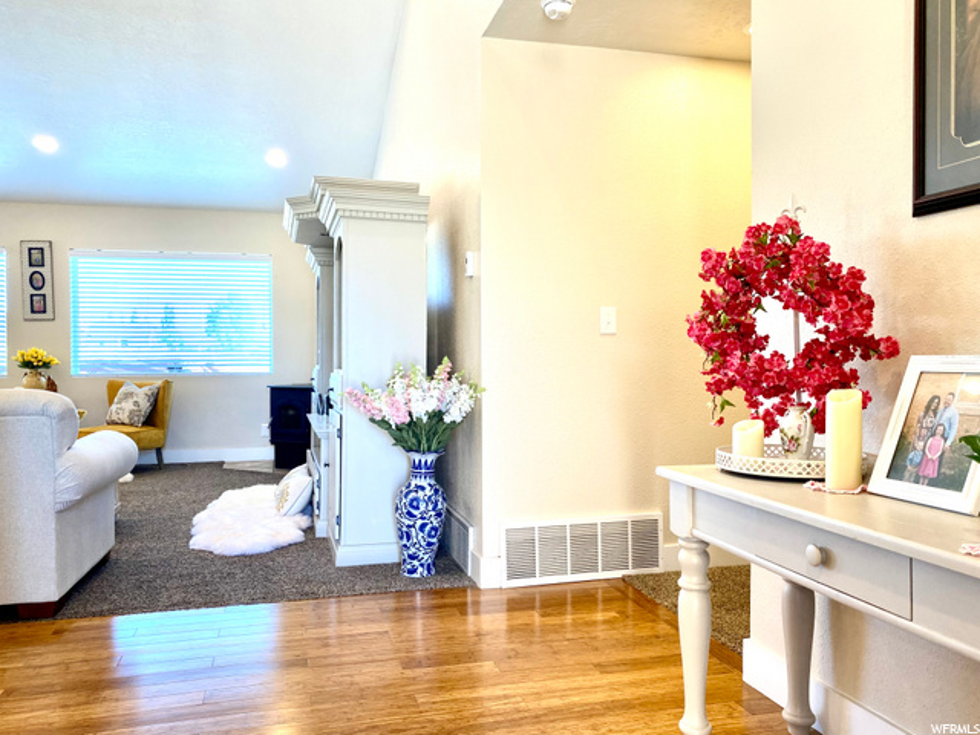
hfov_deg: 67.3
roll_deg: -2.3
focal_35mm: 26
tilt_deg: -0.4
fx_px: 736
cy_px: 368
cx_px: 490
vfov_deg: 53.1
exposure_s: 1/120
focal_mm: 4.25
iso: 100
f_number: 1.8
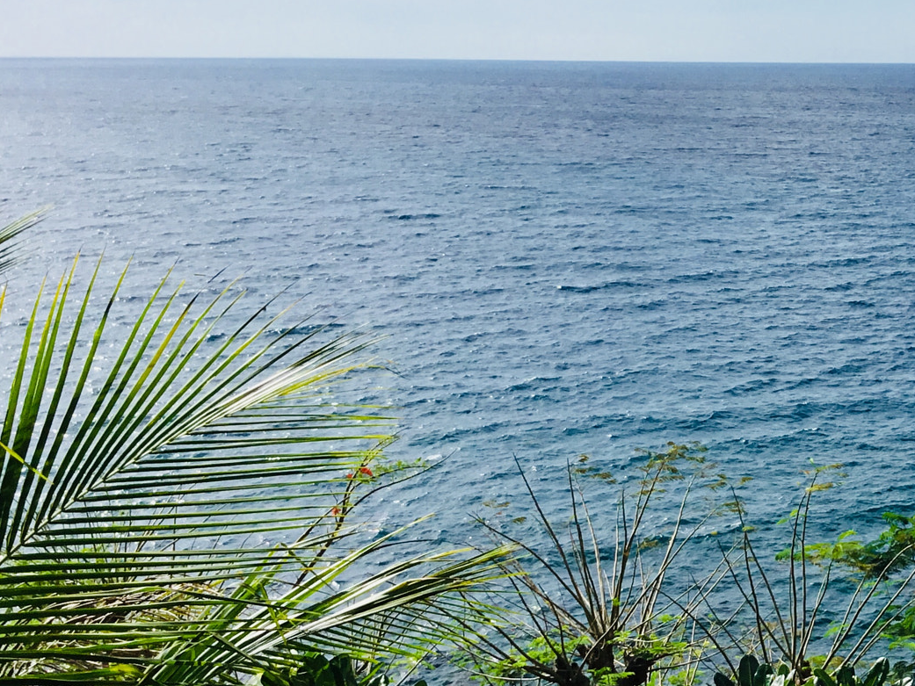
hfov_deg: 29.8
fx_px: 1613
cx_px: 890
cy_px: 399
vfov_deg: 24.0
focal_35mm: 61
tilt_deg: -12.4
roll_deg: -0.1
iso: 25
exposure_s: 1/2092
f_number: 2.4
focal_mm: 3.3
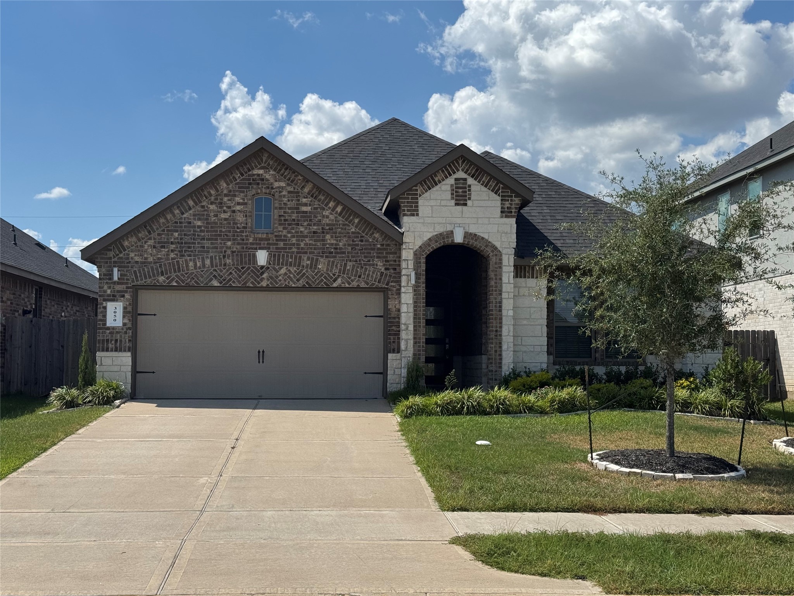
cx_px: 397
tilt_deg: +1.5
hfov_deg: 39.7
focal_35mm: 48
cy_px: 298
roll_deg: -0.5
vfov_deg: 30.3
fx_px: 1101
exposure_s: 1/7092
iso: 64
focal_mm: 6.76
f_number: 1.78
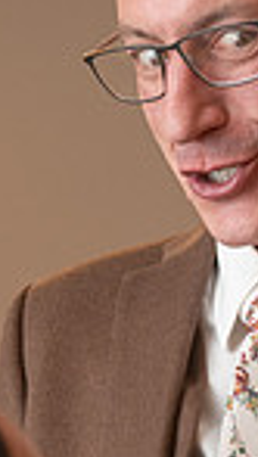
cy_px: 420
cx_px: 303
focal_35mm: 176
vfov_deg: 12.1
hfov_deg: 6.9
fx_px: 2134
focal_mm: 55
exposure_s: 1/200
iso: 3200
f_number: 4
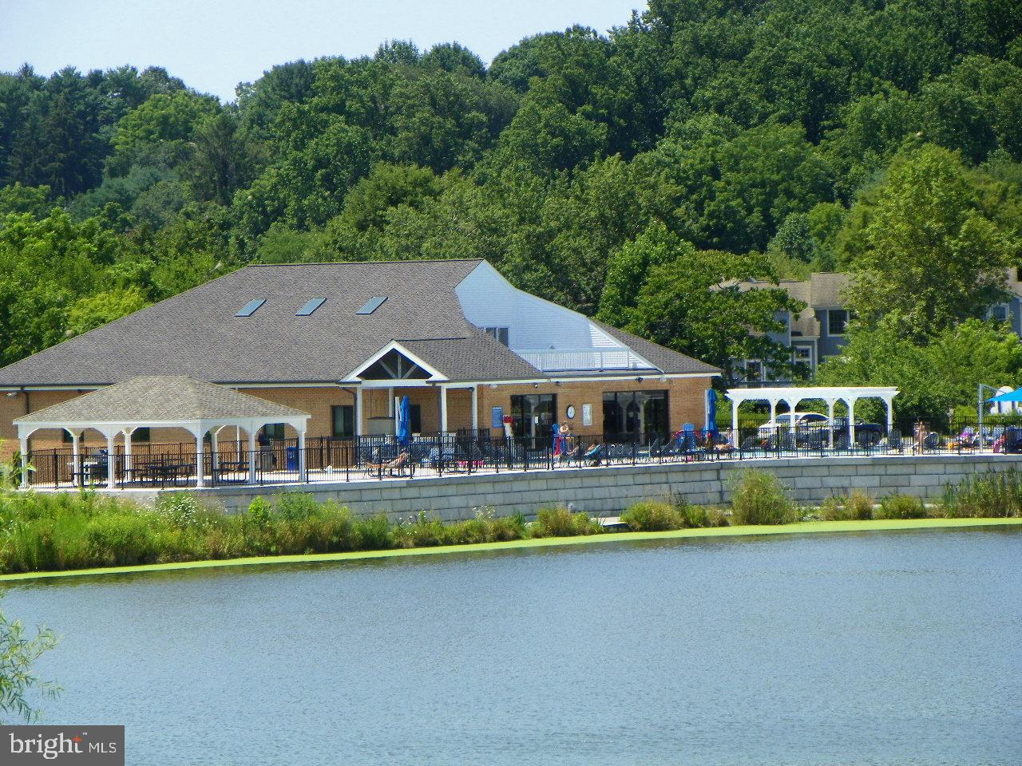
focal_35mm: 212
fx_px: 6259
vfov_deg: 7.0
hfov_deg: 9.3
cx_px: 511
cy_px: 383
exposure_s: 1/400
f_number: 4.5
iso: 64
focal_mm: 37.7
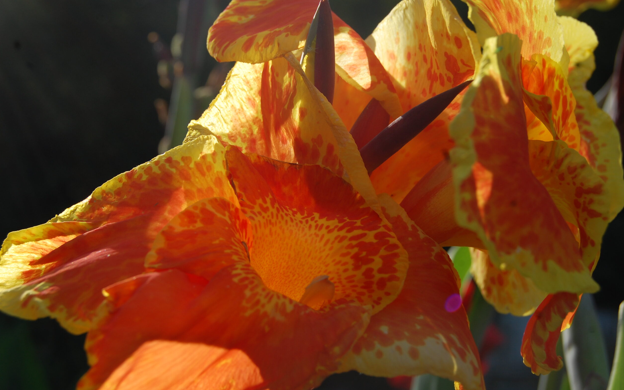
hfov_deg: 34.5
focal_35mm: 59
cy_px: 191
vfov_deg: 22.0
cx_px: 314
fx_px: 1003
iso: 200
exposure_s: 1/320
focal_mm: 38
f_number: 9
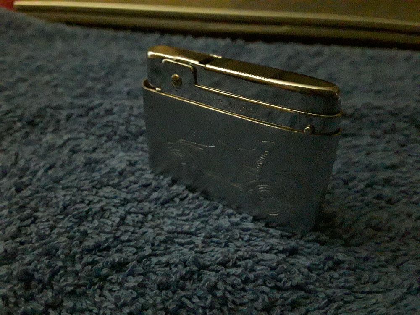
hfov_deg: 65.3
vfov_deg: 51.4
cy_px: 158
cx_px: 210
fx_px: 328
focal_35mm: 27
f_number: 1.9
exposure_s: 1/17
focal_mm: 2.91
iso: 2000
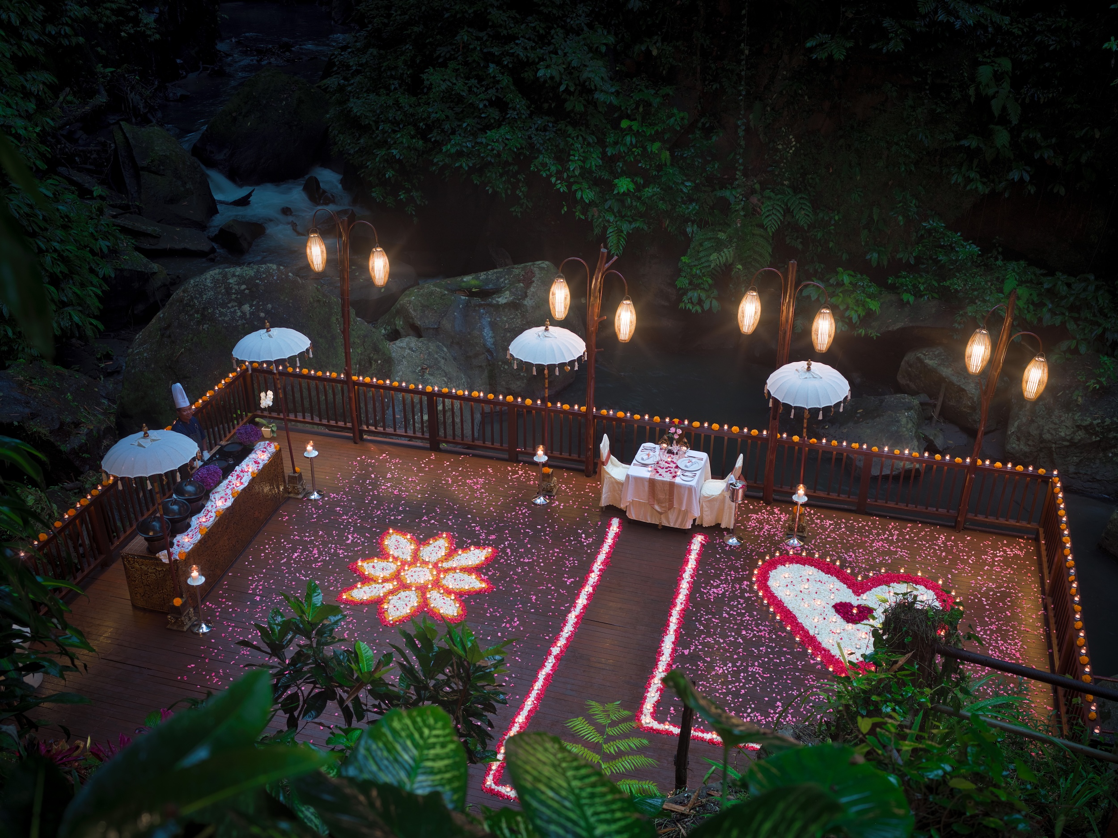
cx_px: 559
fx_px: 1130
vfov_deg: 40.7
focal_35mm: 35
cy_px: 419
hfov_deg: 52.6
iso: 100
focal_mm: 45
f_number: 5.6
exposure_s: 1/6
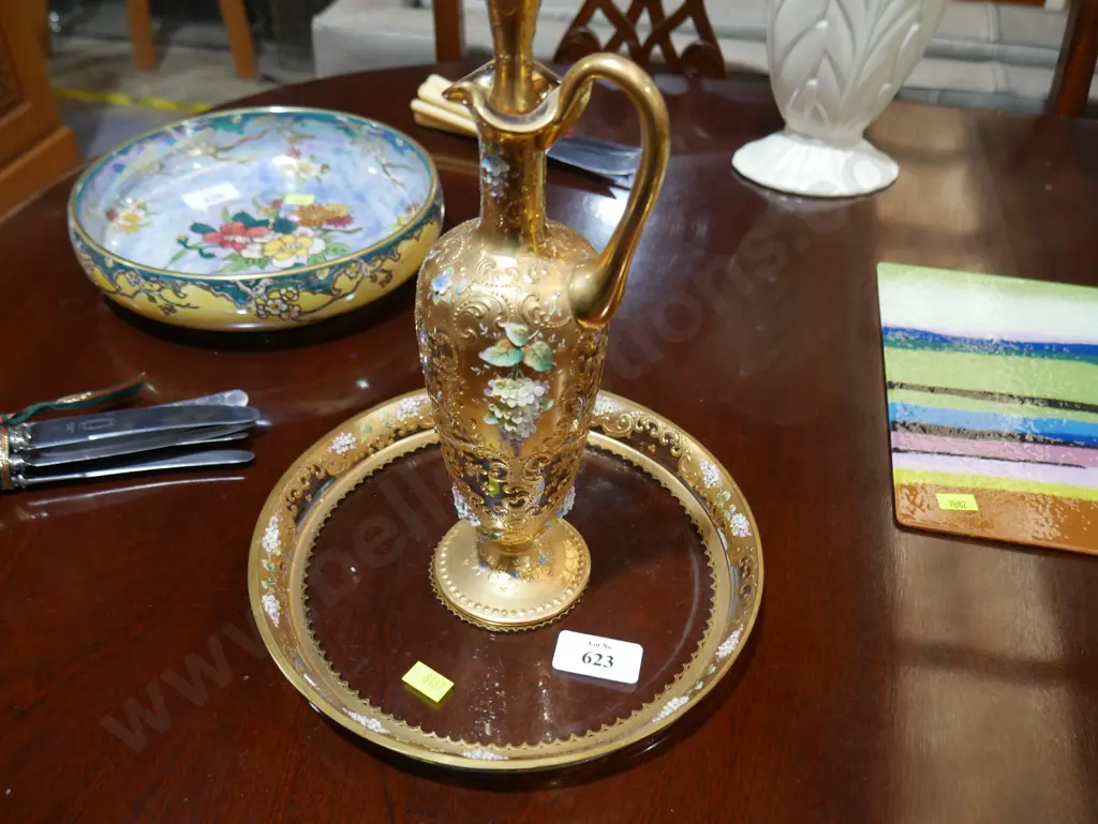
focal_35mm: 30
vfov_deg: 46.8
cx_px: 549
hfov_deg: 59.9
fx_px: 952
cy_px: 412
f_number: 3.6
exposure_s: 1/60
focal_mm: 15
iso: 320
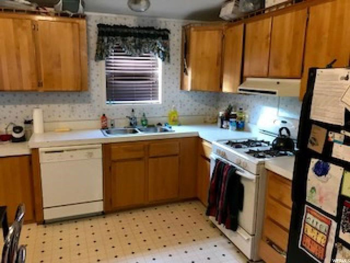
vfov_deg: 49.7
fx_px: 283
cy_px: 132
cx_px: 175
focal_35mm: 28
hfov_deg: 63.4
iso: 80
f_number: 1.8
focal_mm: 3.99
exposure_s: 1/15
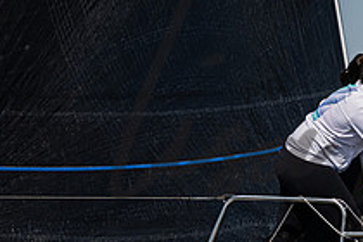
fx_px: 4033
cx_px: 403
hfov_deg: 5.1
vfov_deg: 3.4
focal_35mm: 400
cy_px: 50
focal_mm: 115
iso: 400
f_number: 4.5
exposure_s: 1/8000
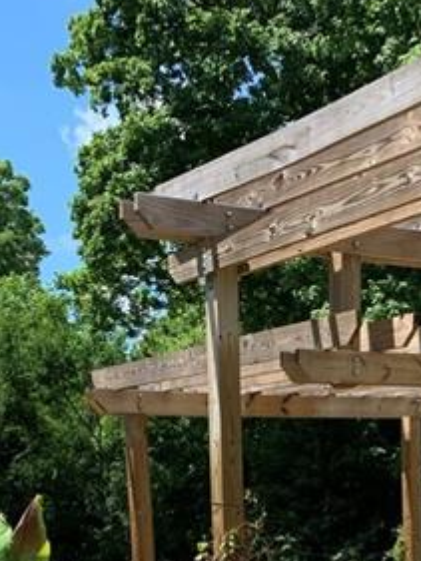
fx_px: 1150
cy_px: 671
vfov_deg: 24.8
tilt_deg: -7.6
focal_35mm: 71
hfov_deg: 20.6
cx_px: 317
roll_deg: +1.7
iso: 25
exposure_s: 1/1490
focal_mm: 4.25
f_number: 1.8
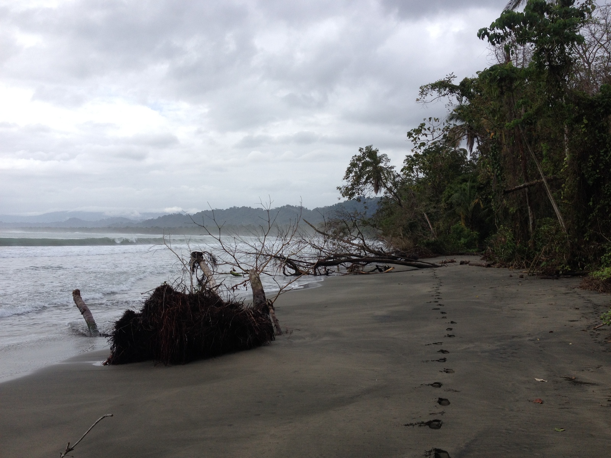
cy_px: 229
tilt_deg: -3.8
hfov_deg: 52.6
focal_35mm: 35
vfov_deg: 40.7
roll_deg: -0.6
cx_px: 306
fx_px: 618
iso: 50
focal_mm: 4.28
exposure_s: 1/1314
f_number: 2.4
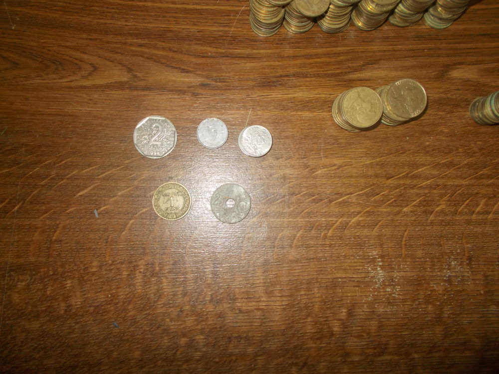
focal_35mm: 26
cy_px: 187
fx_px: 375
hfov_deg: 67.3
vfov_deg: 53.1
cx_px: 250
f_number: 3.2
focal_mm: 4.6
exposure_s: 1/25
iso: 200
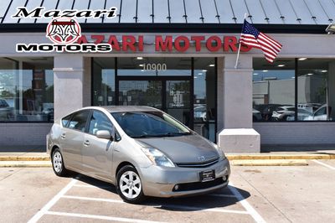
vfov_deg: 31.8
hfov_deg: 46.4
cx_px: 168
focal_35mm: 42
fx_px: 391
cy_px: 112
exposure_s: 1/500
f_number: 11
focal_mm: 28
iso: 400
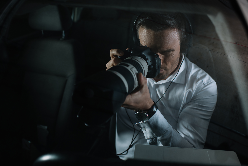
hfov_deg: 54.4
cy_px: 83
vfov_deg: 37.9
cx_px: 124
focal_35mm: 35
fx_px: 241
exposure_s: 1/200
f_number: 2.8
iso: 160
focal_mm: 35
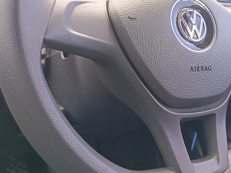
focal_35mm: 46
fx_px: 307
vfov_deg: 31.1
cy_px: 47
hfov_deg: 40.7
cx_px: 153
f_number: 1.75
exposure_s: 1/100
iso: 246
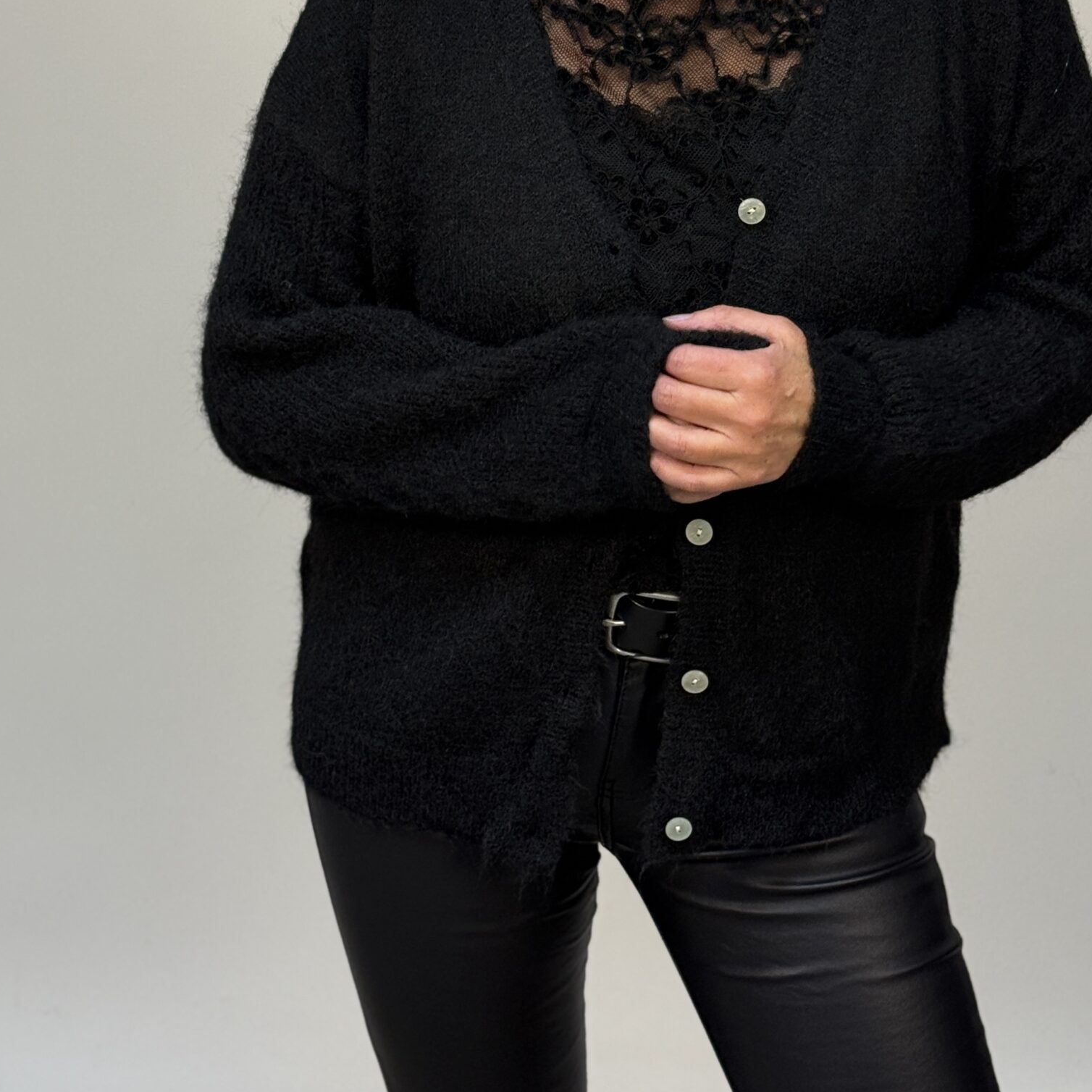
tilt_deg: -10.2
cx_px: 603
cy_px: 206
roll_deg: -1.8
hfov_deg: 24.0
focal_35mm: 72
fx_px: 2570
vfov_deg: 23.6
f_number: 1.78
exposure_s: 1/86
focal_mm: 6.76
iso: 100
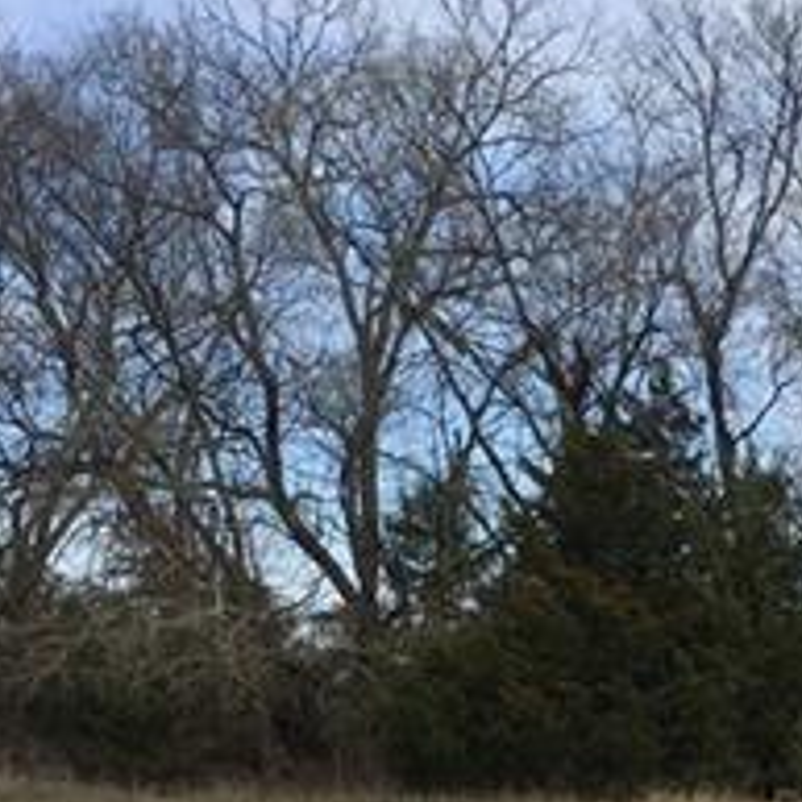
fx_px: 2674
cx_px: 831
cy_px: 1014
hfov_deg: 16.6
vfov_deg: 16.2
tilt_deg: -6.2
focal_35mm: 102
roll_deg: +0.4
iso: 32
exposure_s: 1/2198
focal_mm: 4.15
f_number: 2.2
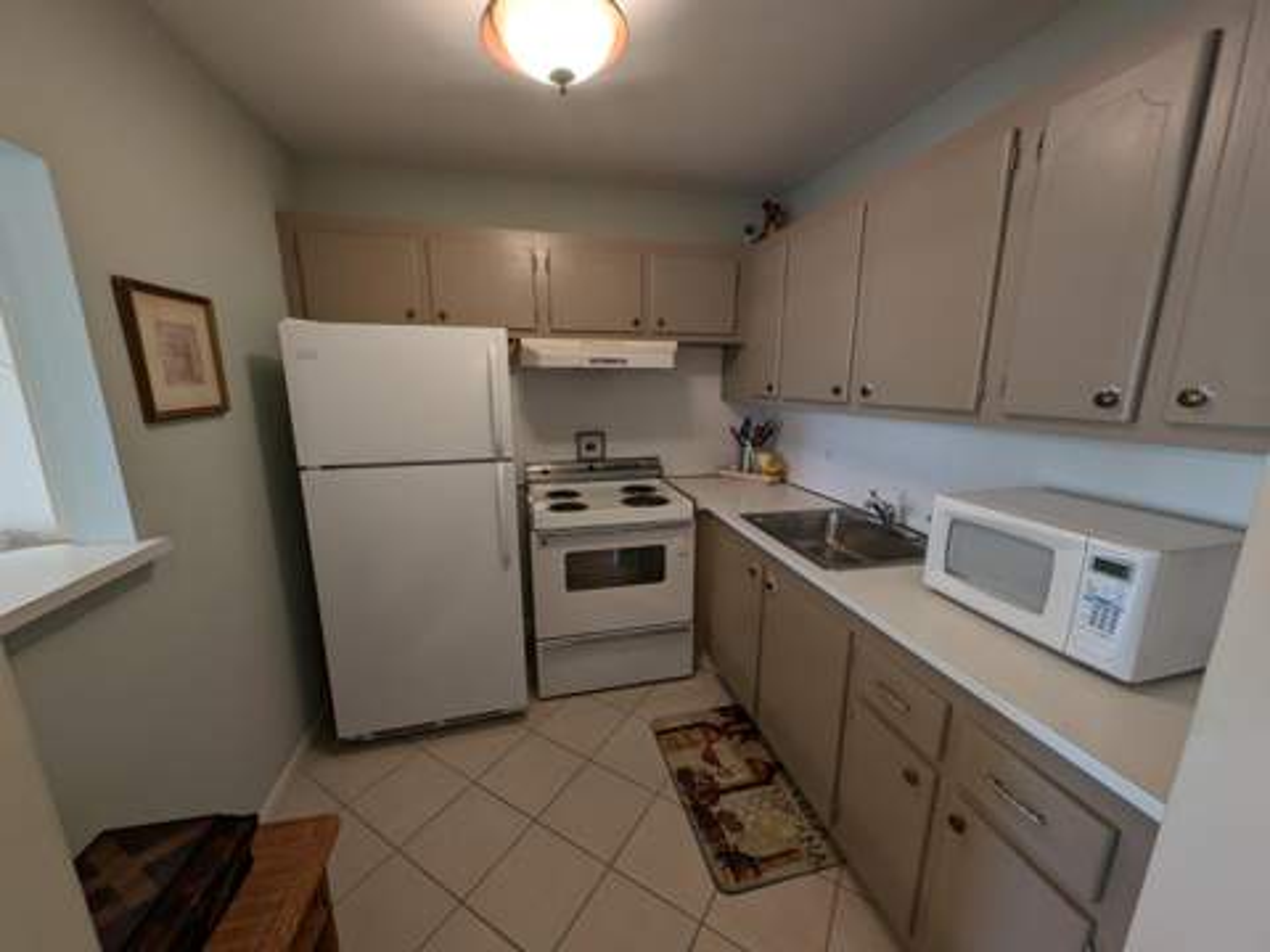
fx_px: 440
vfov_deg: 94.5
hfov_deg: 110.5
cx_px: 635
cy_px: 476
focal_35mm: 12
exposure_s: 1/24
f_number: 1.95
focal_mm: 2.23
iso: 64
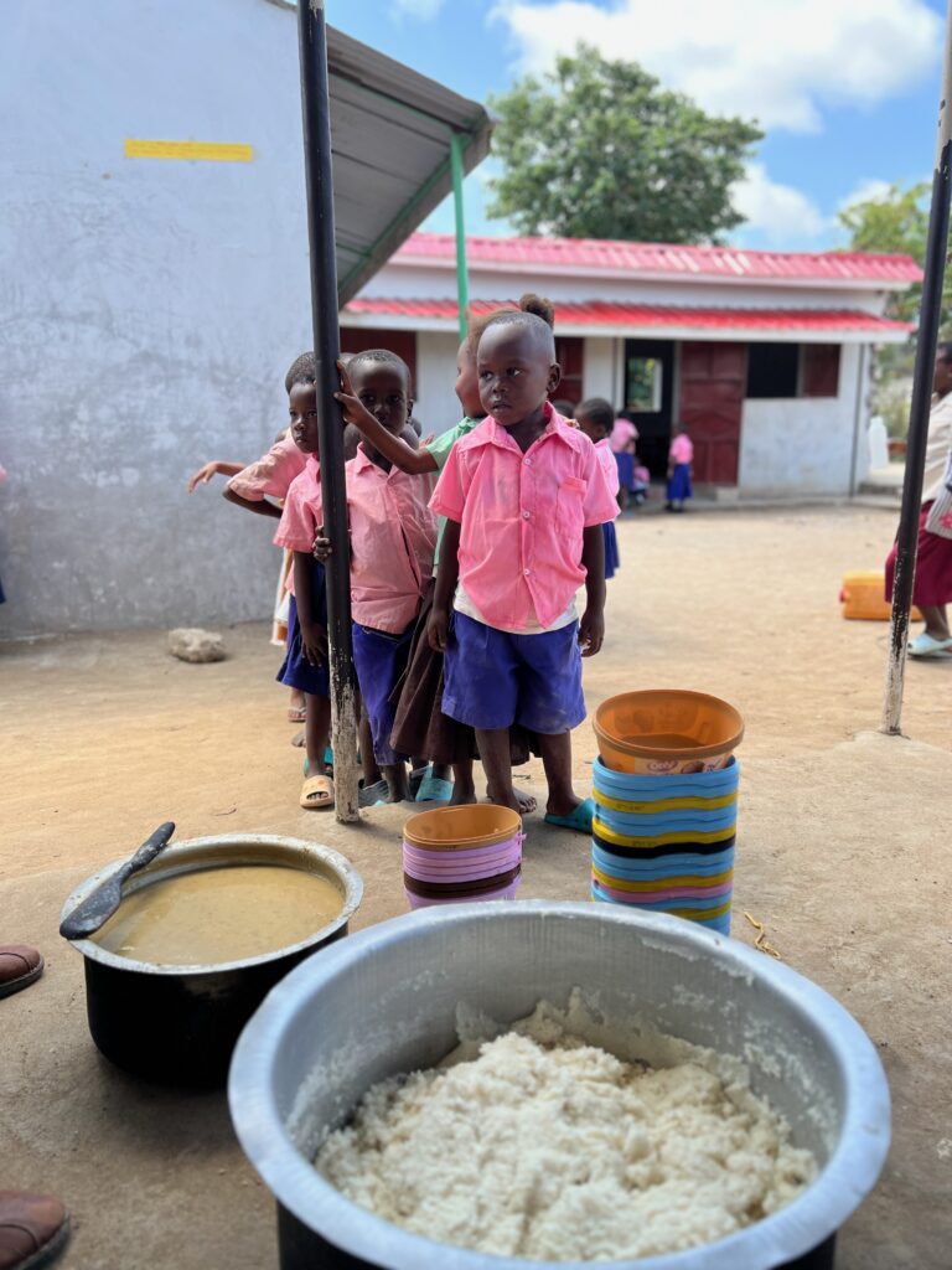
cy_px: 635
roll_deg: +1.1
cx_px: 476
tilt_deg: -12.1
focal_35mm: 26
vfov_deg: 67.3
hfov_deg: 53.1
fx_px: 953
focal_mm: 5.7
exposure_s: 1/791
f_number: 1.5
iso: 50
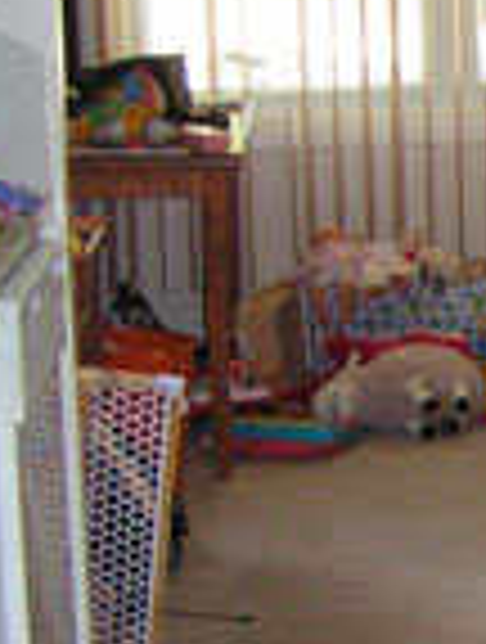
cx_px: 914
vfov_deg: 12.3
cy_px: 522
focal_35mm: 159
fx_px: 2963
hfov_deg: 8.9
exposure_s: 1/40
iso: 200
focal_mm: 6.3
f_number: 2.8
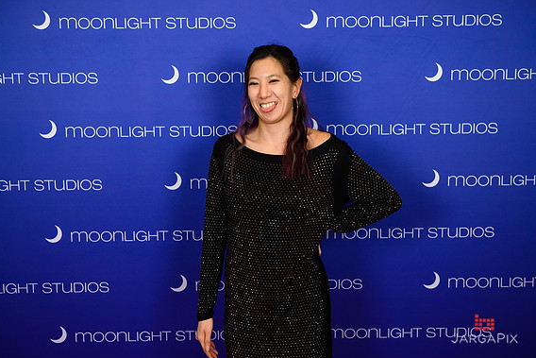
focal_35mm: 49
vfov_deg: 27.5
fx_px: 730
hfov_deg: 40.3
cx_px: 268
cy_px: 181
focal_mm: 48
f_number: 5
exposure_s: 1/320
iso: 1000
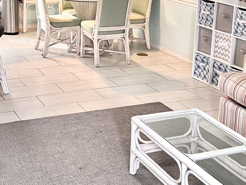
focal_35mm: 71
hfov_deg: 27.2
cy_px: 26
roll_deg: -1.0
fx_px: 505
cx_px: 75
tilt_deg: -11.9
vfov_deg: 20.4
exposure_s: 1/60
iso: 100
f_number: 1.5
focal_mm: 5.7
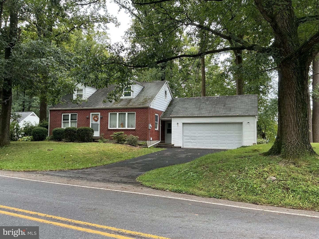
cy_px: 120
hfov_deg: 61.7
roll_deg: +0.5
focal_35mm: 29
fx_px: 267
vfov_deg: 48.2
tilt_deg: +5.2
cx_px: 160
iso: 20
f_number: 1.8
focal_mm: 3
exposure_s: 1/135
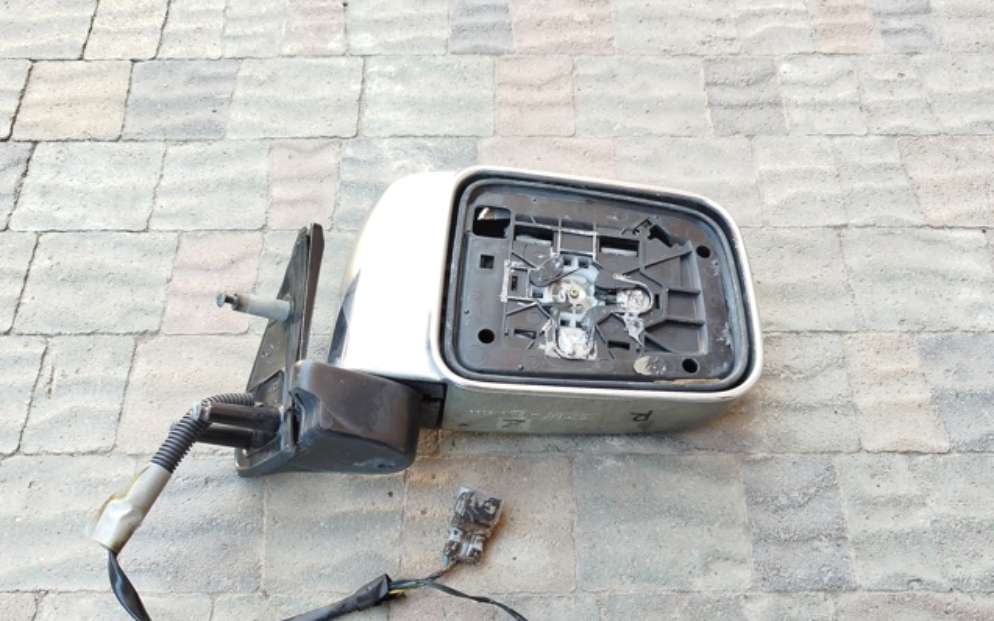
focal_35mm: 33
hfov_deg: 58.1
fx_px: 894
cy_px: 339
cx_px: 498
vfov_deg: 38.3
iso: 125
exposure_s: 1/50
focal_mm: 5.31
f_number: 1.7
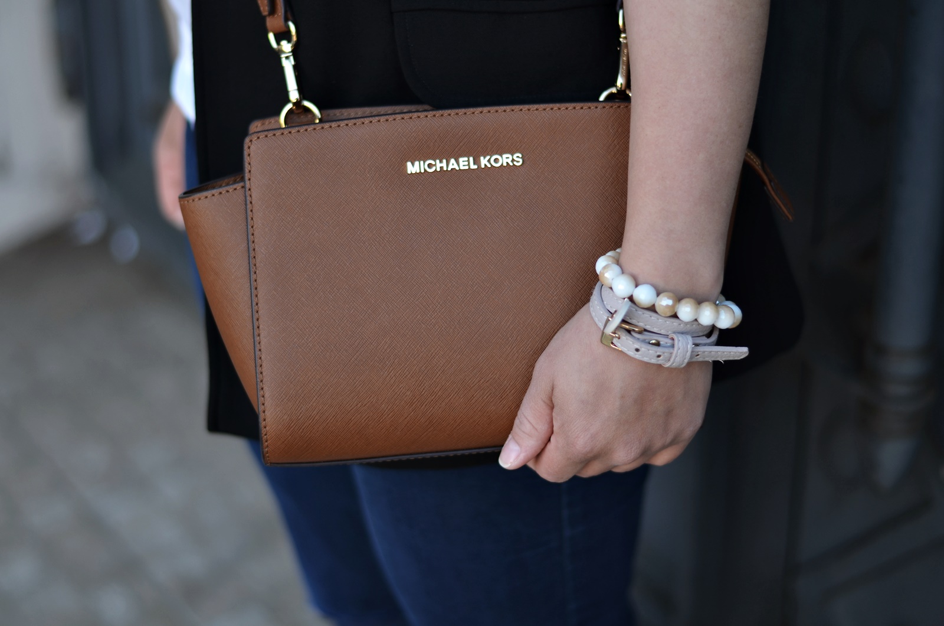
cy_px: 313
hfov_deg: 27.0
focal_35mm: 75
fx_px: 1963
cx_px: 472
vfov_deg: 18.1
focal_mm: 50
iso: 100
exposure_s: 1/320
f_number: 1.8
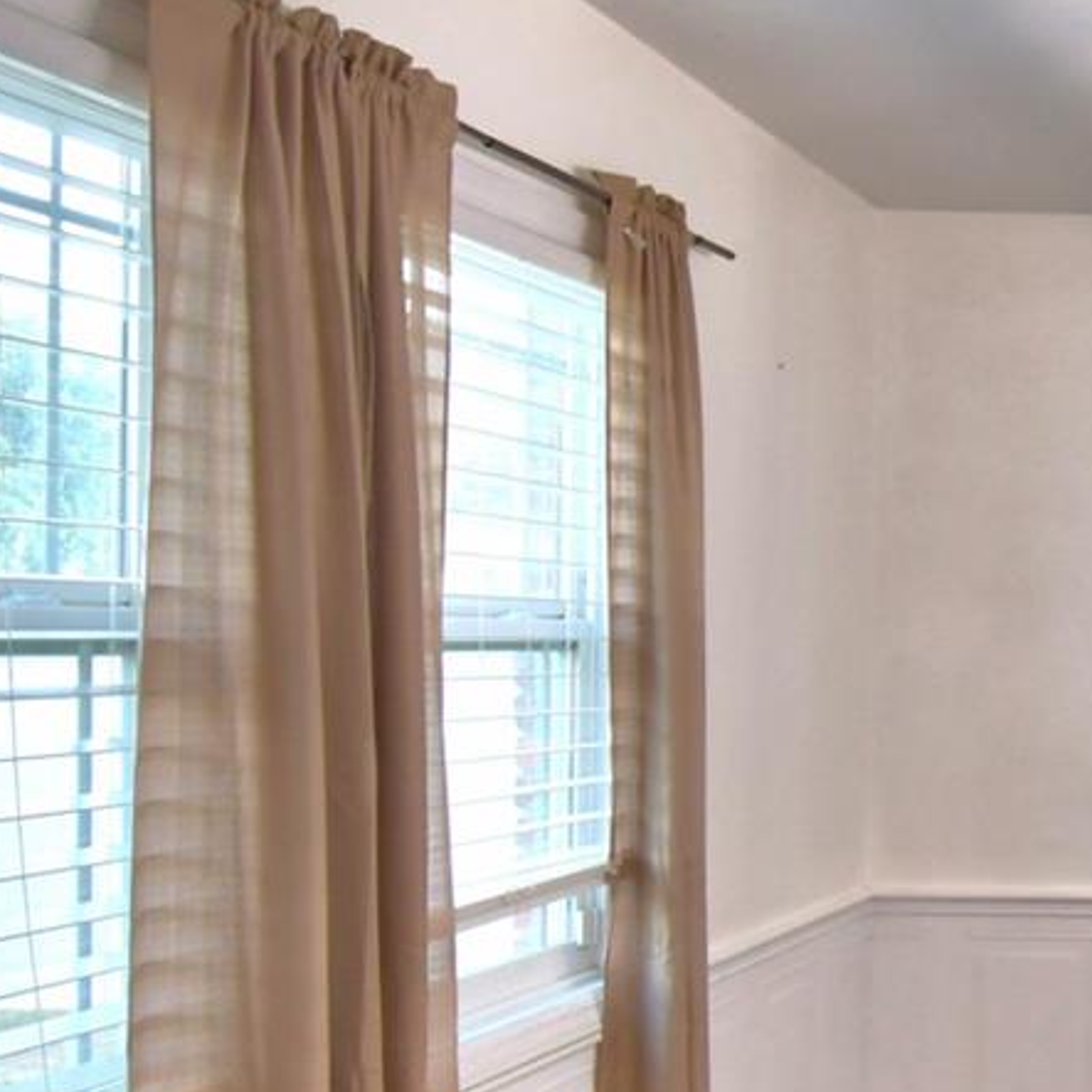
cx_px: 1504
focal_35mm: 46
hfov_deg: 28.4
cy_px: 661
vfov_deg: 36.6
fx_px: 1642
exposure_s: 1/80
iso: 400
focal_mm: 10
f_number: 4.5
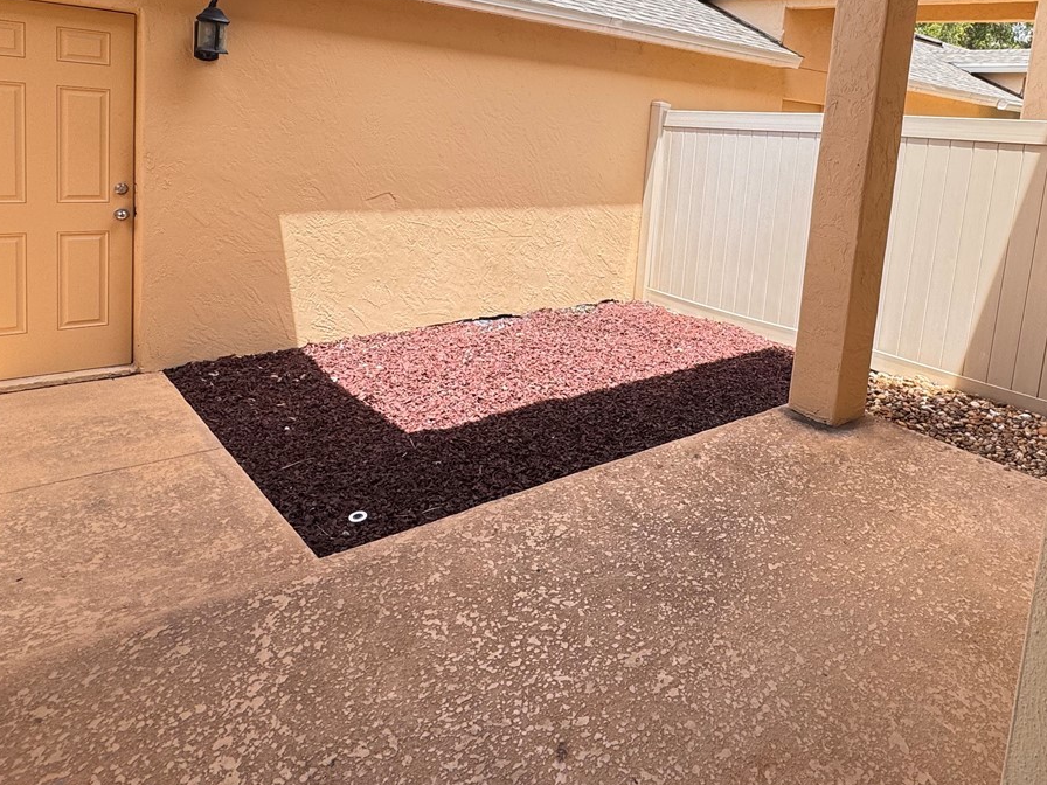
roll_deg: -6.9
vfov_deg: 52.8
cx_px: 661
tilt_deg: -8.8
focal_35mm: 25
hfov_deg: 68.2
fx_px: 756
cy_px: 209
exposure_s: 1/443
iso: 40
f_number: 2.2
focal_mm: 2.22
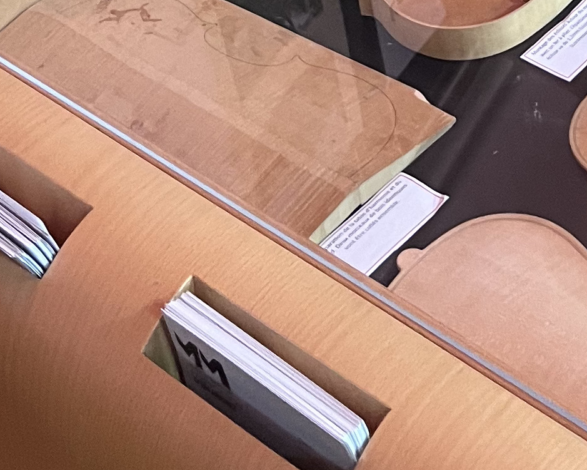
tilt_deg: -11.9
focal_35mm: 109
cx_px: 501
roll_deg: +2.9
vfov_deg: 11.5
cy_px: -677
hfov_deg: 17.4
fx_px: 1893
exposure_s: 1/50
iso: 250
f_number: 1.6
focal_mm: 5.1
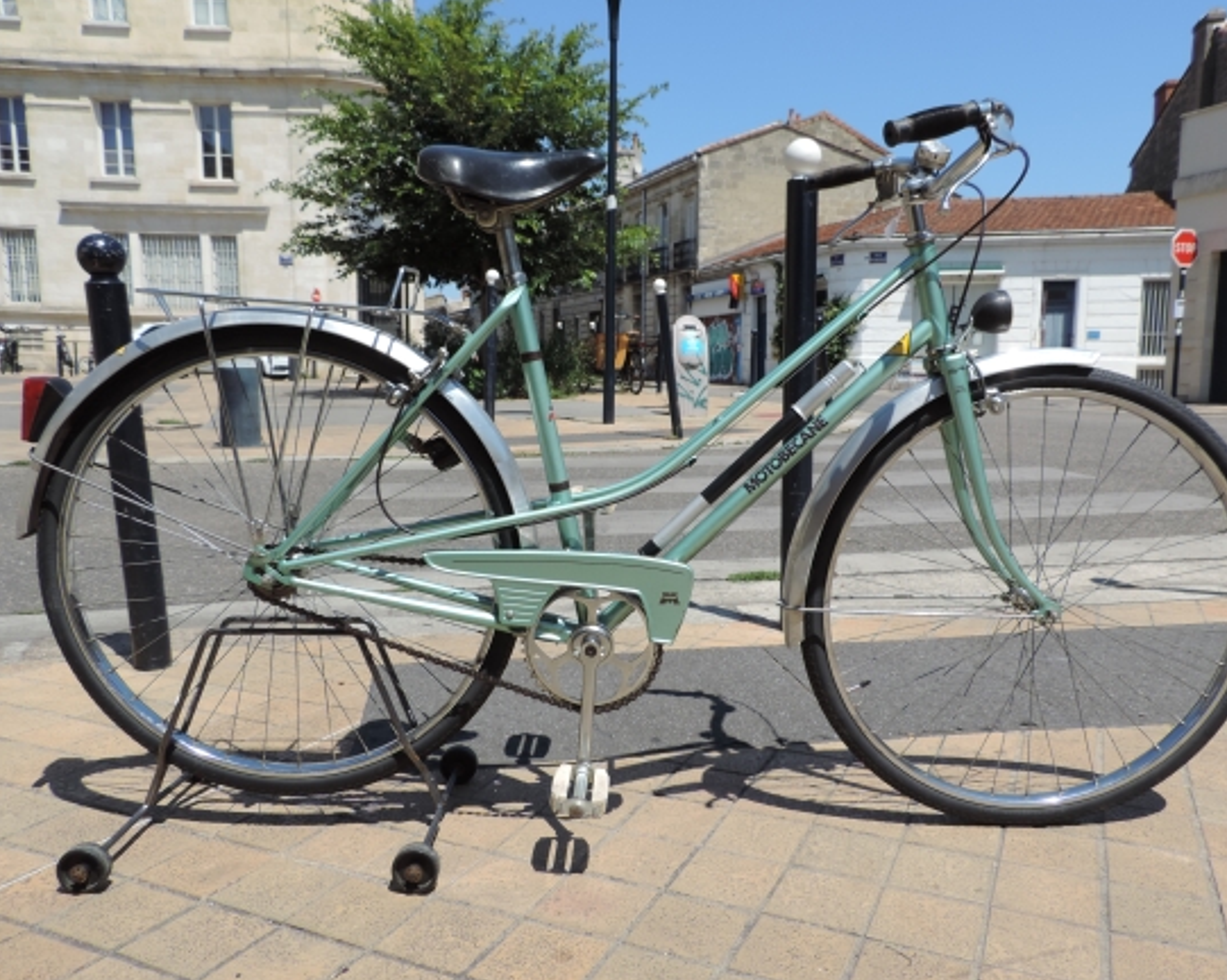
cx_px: 628
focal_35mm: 26
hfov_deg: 66.1
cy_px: 476
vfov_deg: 54.9
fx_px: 943
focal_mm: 4.3
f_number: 3
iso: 80
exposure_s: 1/1000
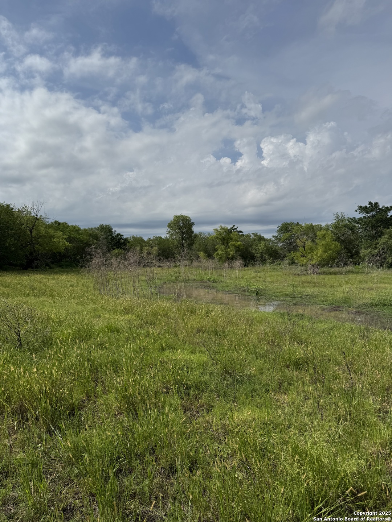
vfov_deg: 71.6
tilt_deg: -1.1
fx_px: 362
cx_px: 196
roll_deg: +0.1
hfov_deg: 56.8
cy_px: 261
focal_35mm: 24
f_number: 1.78
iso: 80
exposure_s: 1/10417
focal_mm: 6.76
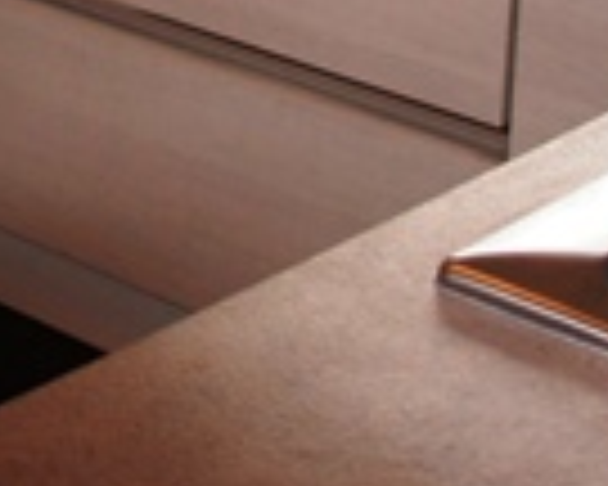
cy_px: -416
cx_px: -261
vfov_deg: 11.3
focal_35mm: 126
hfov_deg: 14.4
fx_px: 2271
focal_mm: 19
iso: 640
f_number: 4
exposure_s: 1/60
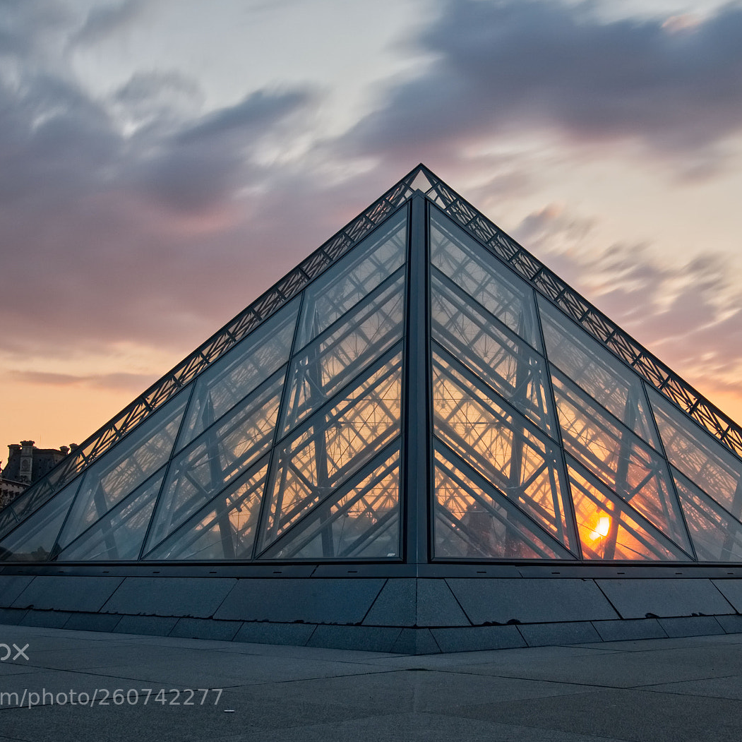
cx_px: 419
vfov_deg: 37.8
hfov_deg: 37.8
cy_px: 375
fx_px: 1083
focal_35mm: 45
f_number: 10
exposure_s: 30
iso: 100
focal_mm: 23
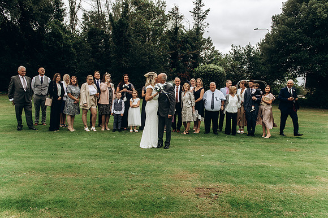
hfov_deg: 58.7
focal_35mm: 32
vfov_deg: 41.1
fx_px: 291
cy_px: 109
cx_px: 164
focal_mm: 32
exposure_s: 1/100
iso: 200
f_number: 7.1
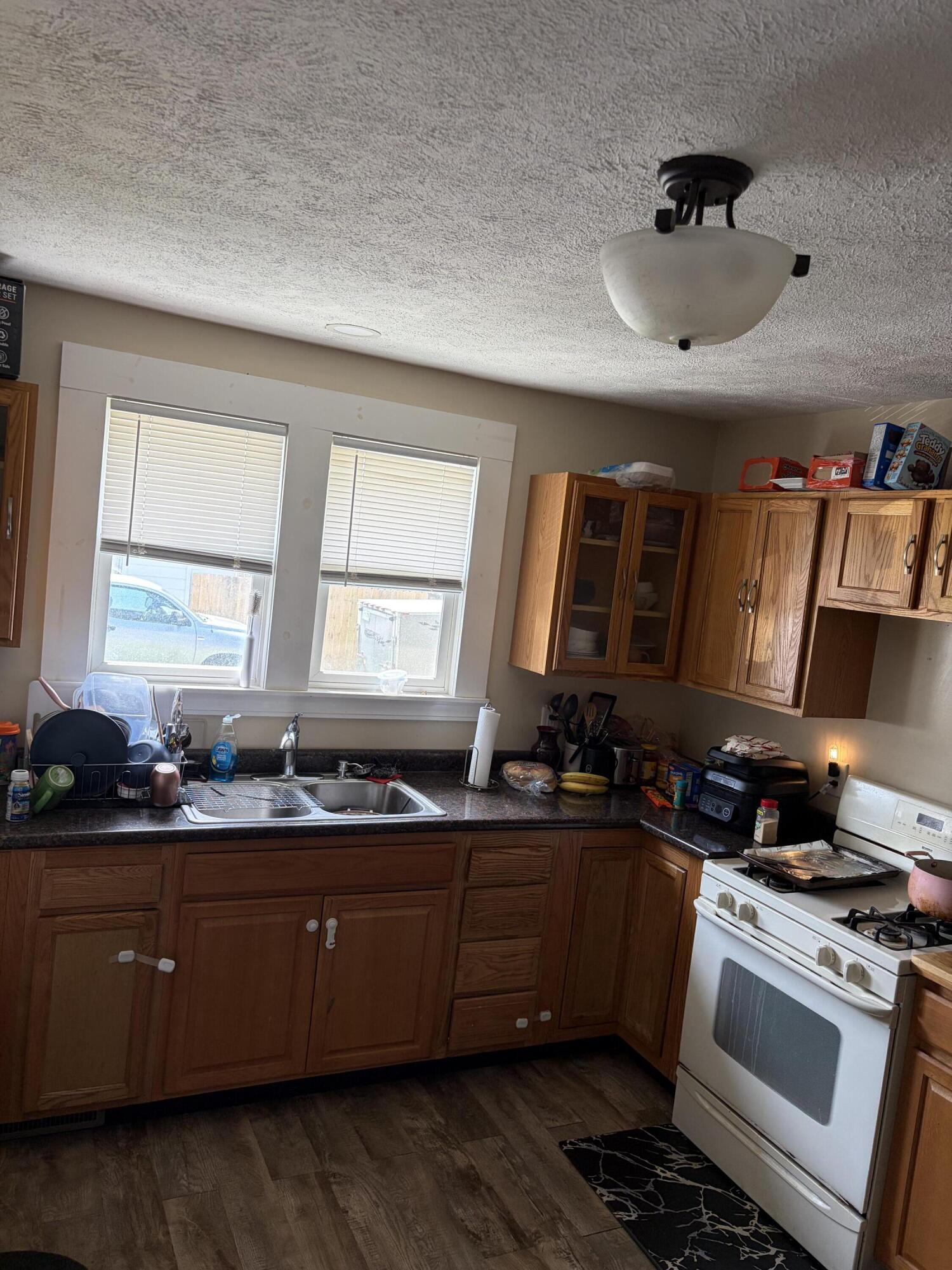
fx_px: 953
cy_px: 635
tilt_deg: -4.2
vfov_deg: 67.3
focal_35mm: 26
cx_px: 476
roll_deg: -6.0
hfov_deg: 53.1
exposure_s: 1/120
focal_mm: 5.96
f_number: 1.6
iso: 125
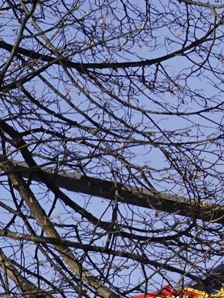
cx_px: 363
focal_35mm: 507
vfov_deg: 3.9
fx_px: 4370
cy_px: 261
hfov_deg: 2.9
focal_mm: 37.41
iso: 640
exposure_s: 1/4000
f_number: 4
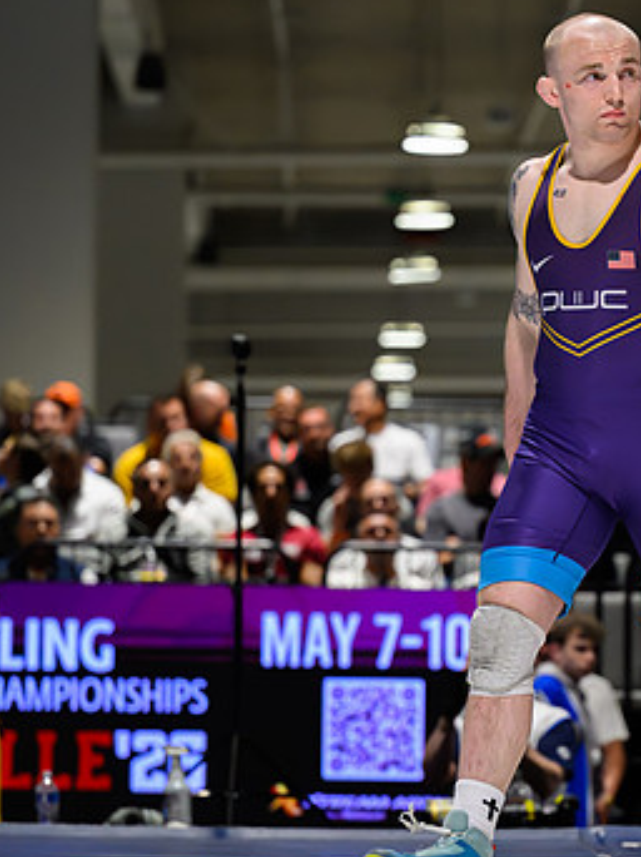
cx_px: 622
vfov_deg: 10.0
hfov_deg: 7.5
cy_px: 448
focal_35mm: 198
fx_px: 4895
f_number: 2.8
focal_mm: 105
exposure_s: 1/640
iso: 7200
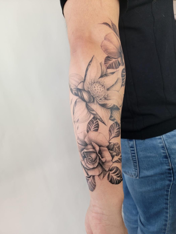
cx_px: 88
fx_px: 163
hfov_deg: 56.8
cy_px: 117
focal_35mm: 24
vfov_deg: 71.6
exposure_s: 1/60
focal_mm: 6.7
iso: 40
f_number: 1.8
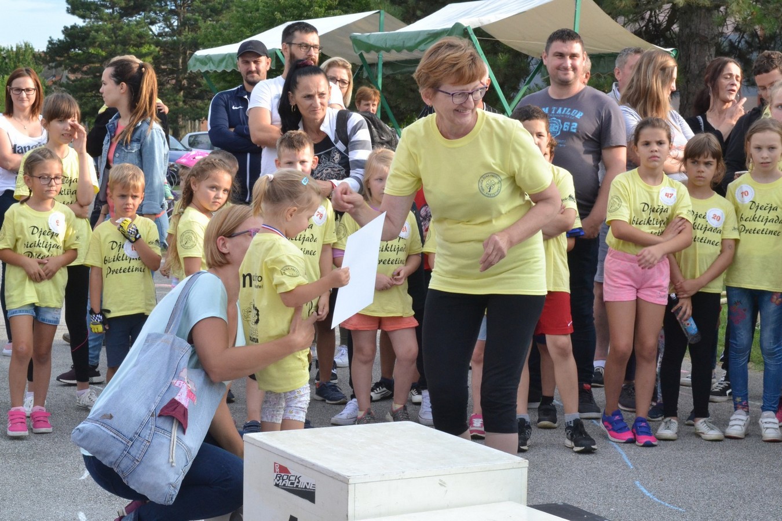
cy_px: 260
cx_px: 391
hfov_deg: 24.6
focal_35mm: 82
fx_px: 1792
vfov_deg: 16.6
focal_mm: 55
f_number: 14
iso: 1600
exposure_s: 1/200
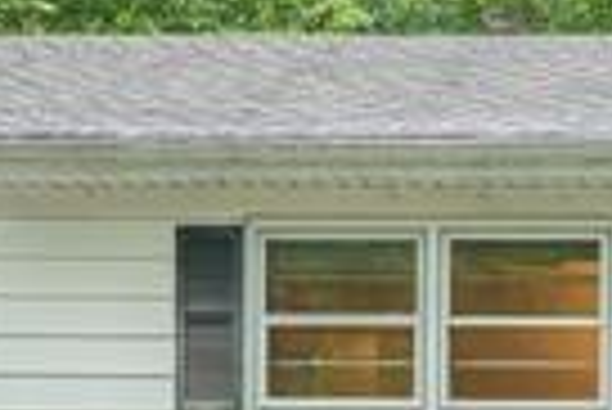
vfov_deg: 9.0
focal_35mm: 143
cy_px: 838
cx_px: 693
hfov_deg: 14.0
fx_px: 2434
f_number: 9
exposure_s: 1/30
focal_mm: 19
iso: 160
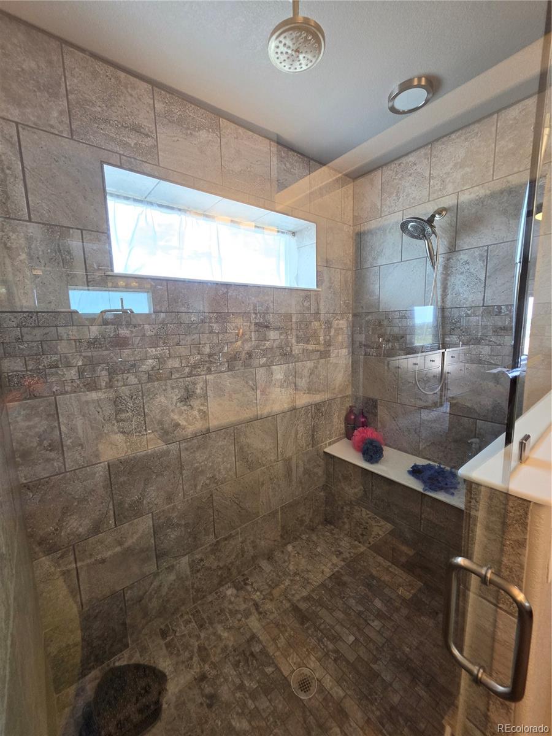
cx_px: 276
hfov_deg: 89.9
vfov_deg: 106.2
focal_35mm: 13
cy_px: 368
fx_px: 276
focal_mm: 2.2
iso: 160
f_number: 1.9
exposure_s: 1/120
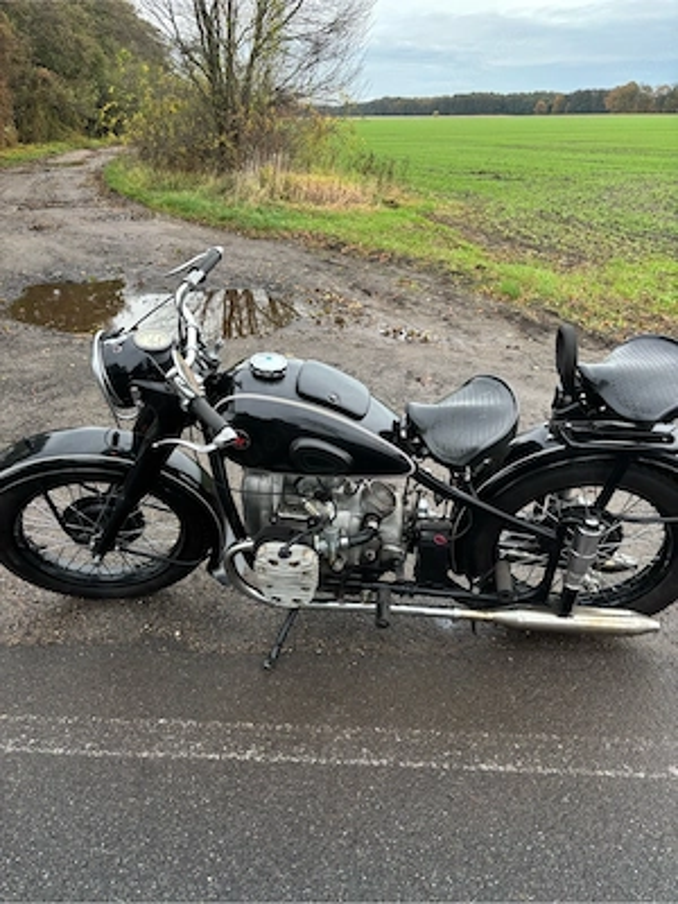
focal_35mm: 26
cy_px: 452
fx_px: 679
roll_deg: +0.6
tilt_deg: -24.7
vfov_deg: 67.3
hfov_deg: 53.1
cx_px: 339
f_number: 1.6
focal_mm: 5.96
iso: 40
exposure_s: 1/179
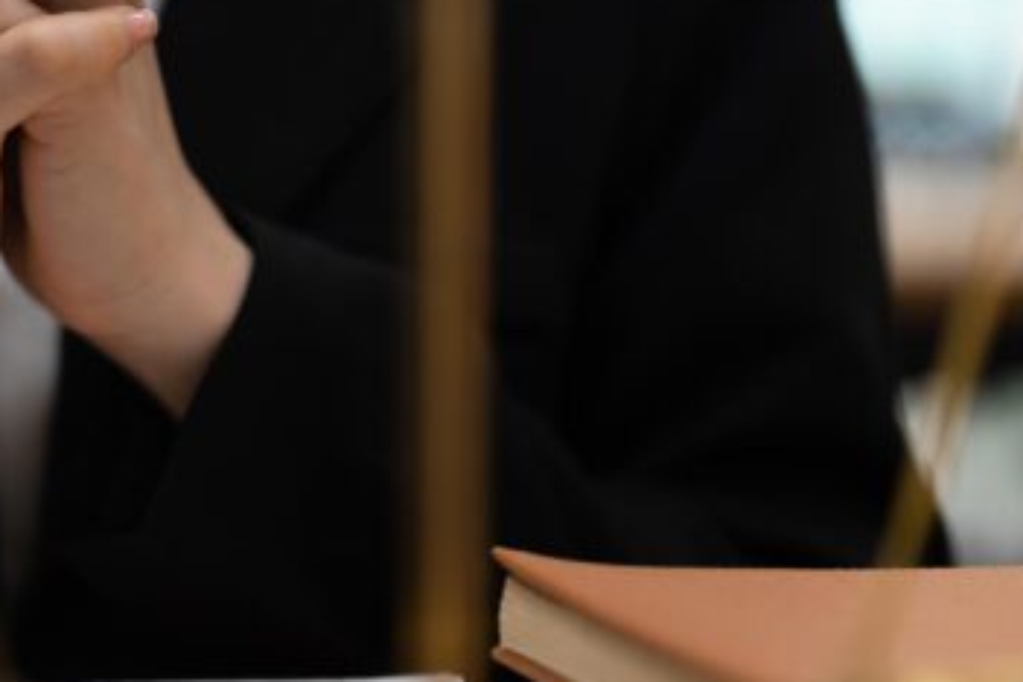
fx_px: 4149
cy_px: 275
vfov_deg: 9.4
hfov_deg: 13.7
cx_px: -122
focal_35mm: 146
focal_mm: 50
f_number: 1.2
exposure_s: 1/125
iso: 100
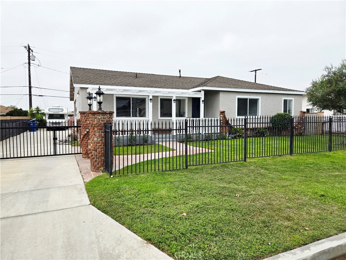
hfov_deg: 73.9
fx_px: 230
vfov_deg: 58.9
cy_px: 130
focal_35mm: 23
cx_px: 173
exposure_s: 1/3333
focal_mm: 5.4
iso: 64
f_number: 1.8
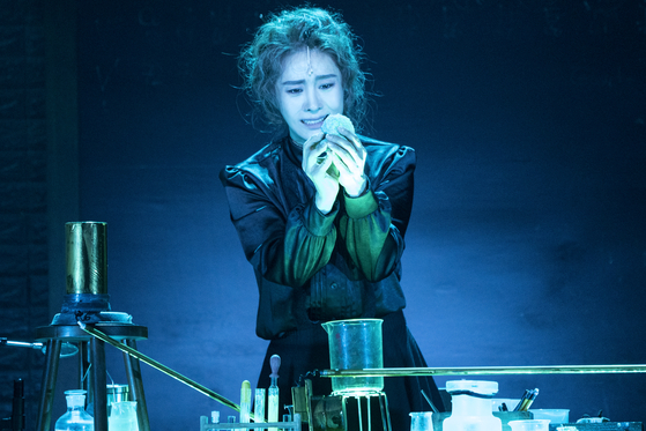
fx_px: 7430
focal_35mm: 414
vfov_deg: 3.3
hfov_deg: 5.0
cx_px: 323
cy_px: 216
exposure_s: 1/100
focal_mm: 276
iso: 8000
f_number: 5.6
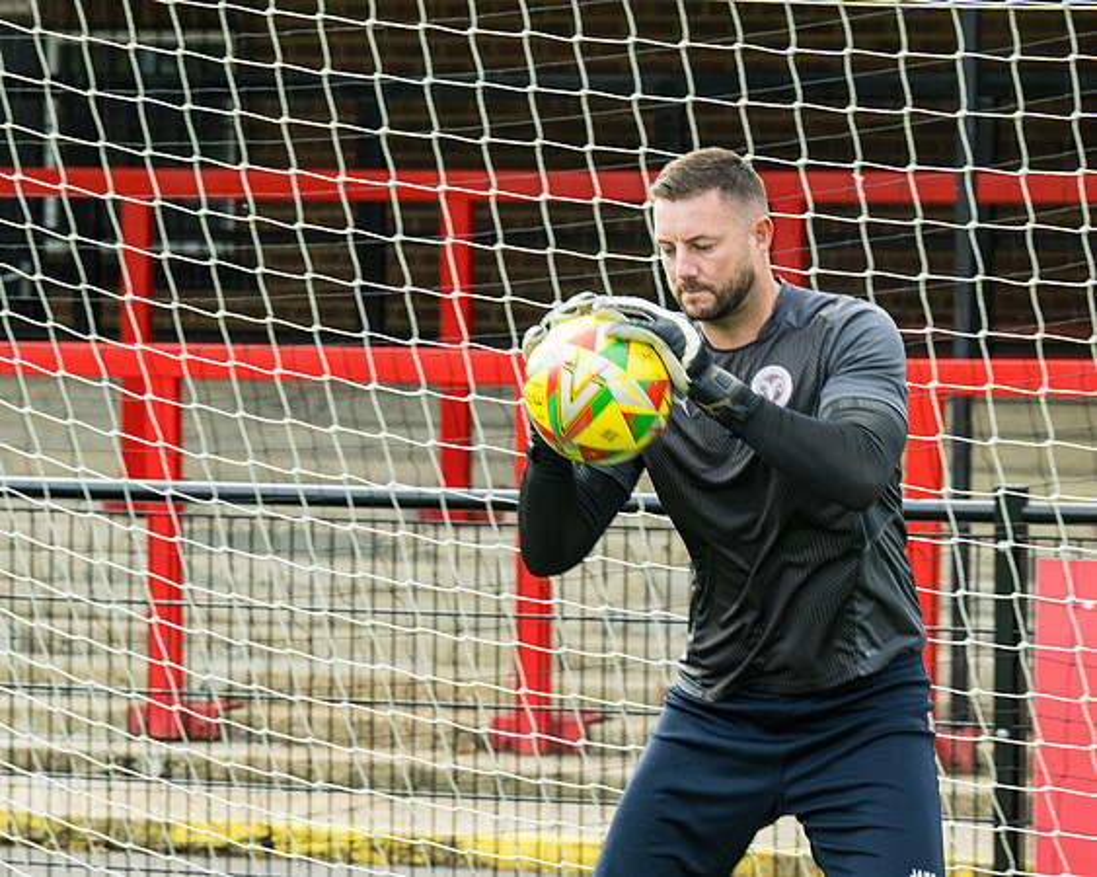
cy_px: 438
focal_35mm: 180
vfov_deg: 8.6
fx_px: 5848
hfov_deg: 10.7
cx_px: 548
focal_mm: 160
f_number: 9
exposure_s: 1/200
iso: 1000
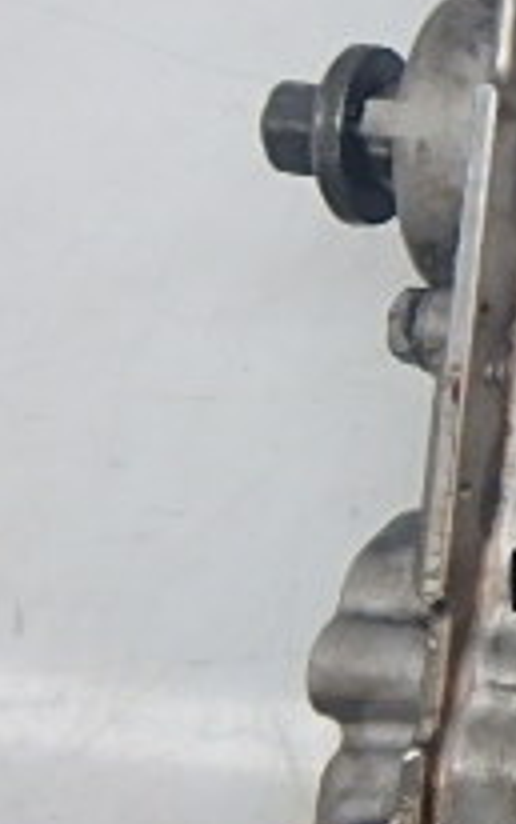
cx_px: 1272
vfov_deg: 29.8
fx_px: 1550
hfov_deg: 13.4
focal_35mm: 69
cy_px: 404
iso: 250
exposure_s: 1/30
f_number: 3.5
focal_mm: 3.7
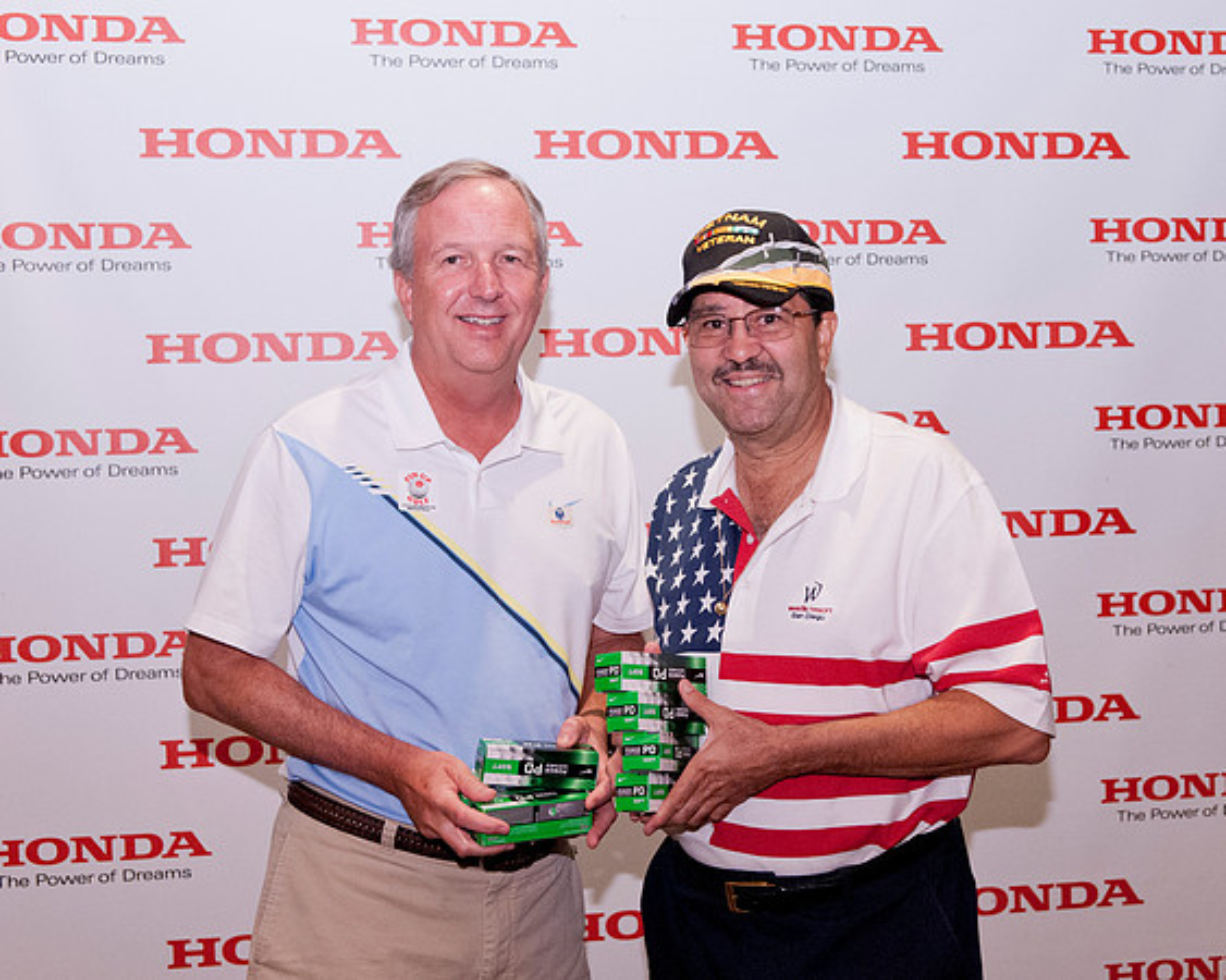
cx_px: 659
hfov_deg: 35.6
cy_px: 489
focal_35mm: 53
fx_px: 1906
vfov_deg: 28.8
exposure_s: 1/100
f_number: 4
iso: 1250
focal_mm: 30
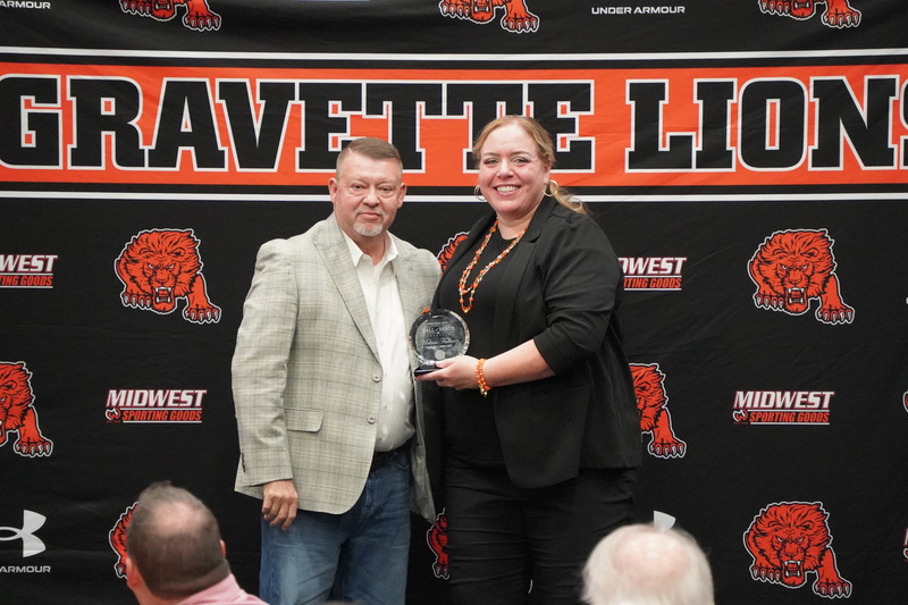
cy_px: 302
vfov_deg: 5.8
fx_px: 5976
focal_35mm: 237
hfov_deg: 8.7
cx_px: 454
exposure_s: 1/250
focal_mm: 158
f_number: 6.3
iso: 12800
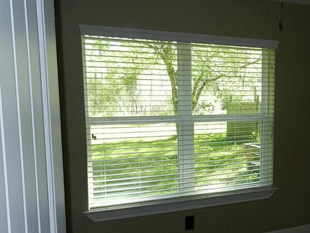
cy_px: 140
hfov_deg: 43.4
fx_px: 367
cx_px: 252
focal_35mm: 41
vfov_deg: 35.0
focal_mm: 4.5
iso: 160
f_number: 3.5
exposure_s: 1/60
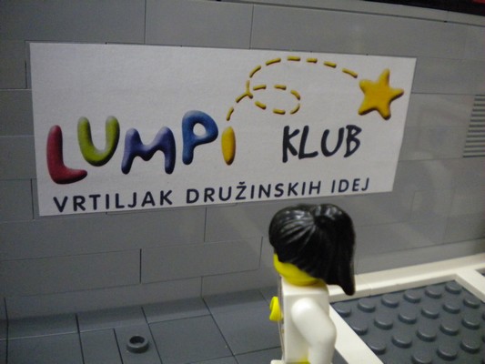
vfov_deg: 40.7
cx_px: 242
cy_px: 182
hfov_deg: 52.6
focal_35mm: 35
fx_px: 490
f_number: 3.1
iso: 800
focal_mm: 6.3
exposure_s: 1/35.1
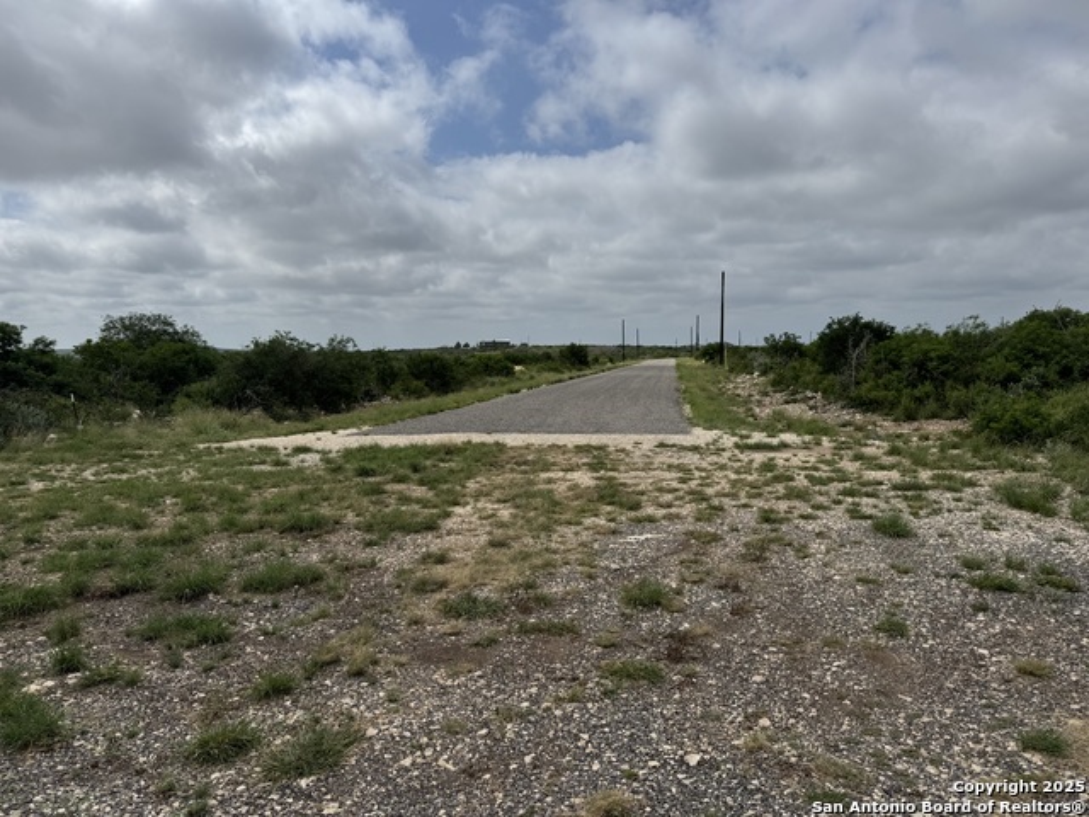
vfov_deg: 56.8
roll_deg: +1.2
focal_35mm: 24
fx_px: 755
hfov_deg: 71.6
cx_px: 544
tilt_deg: -4.9
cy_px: 408
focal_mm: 6.76
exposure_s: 1/10417
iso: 80
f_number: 1.78
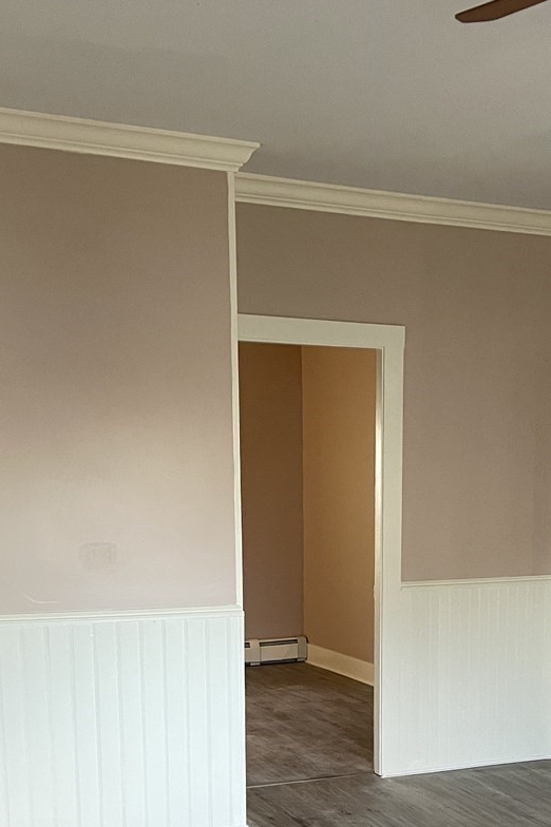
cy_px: 728
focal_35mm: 53
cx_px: 391
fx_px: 1218
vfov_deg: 35.5
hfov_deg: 25.3
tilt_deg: -11.3
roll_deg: +0.0
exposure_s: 1/60
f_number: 1.6
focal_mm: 4.2
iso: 250
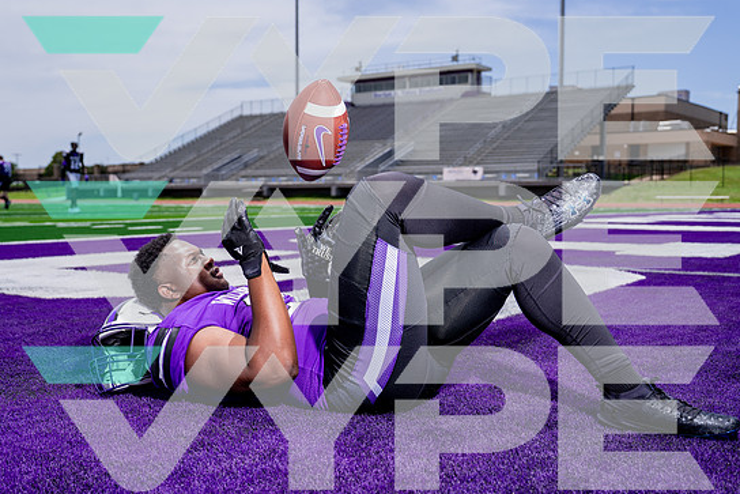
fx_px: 822
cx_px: 373
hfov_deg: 48.4
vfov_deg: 33.4
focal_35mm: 40
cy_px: 254
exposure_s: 1/1250
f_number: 4
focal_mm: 36
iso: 100
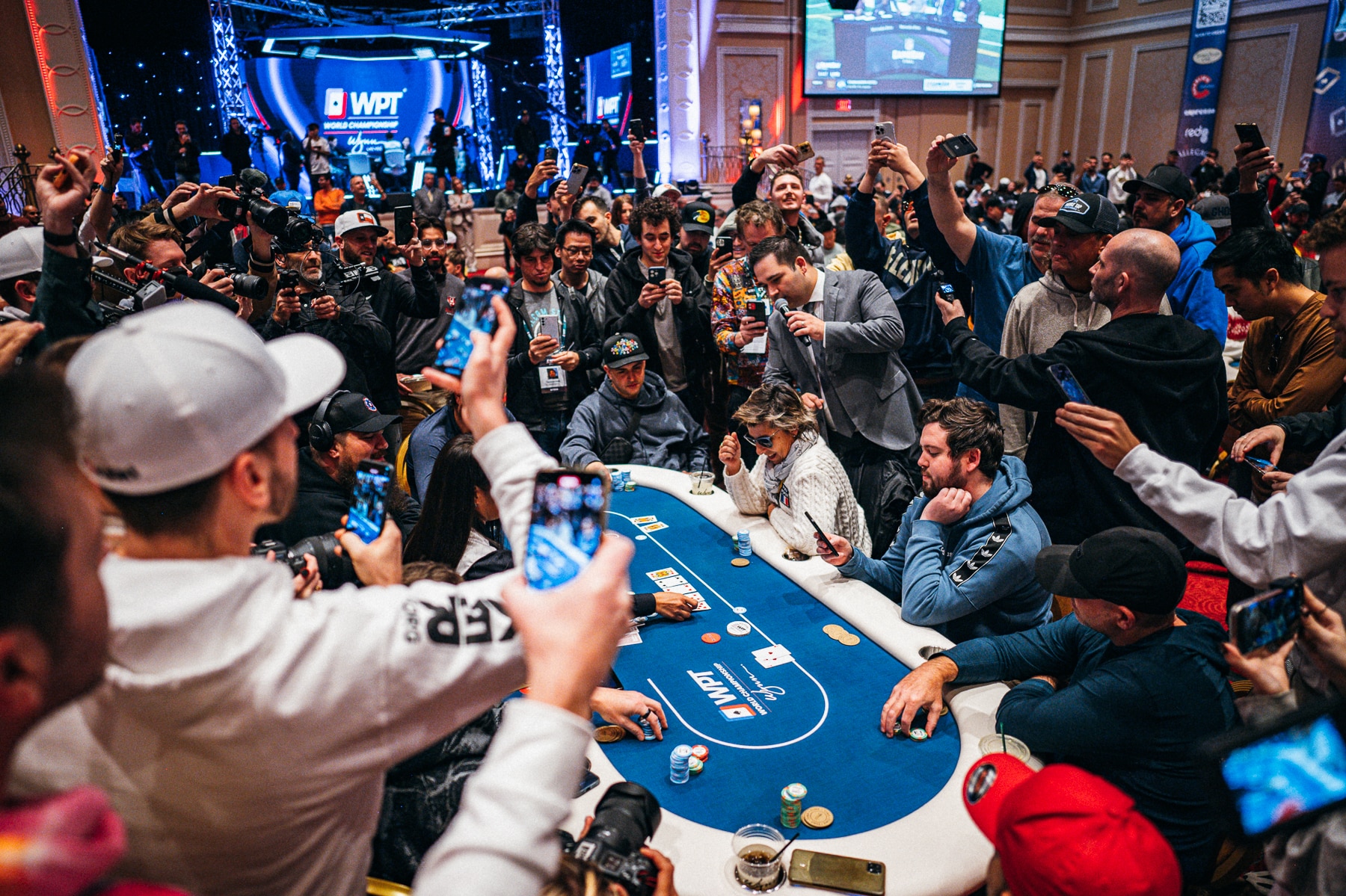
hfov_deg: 73.8
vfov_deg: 53.1
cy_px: 448
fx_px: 897
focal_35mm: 24
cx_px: 673
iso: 1000
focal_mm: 24
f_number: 1.8
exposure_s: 1/400
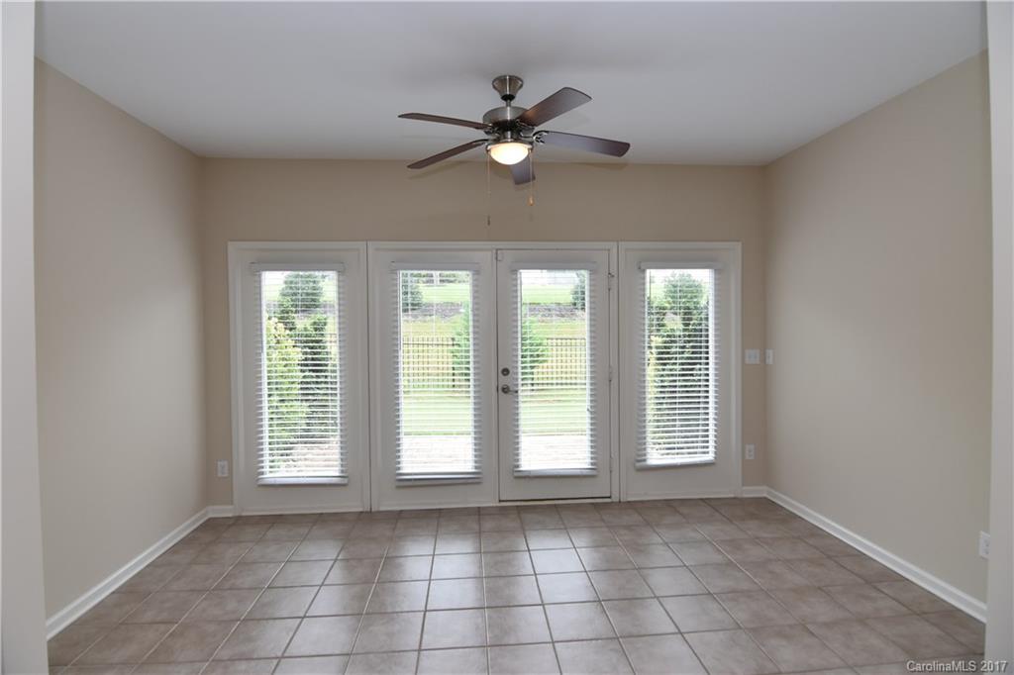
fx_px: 465
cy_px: 338
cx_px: 507
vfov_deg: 72.0
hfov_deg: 95.0
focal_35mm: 16
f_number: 5
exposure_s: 1/100
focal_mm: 11
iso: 400
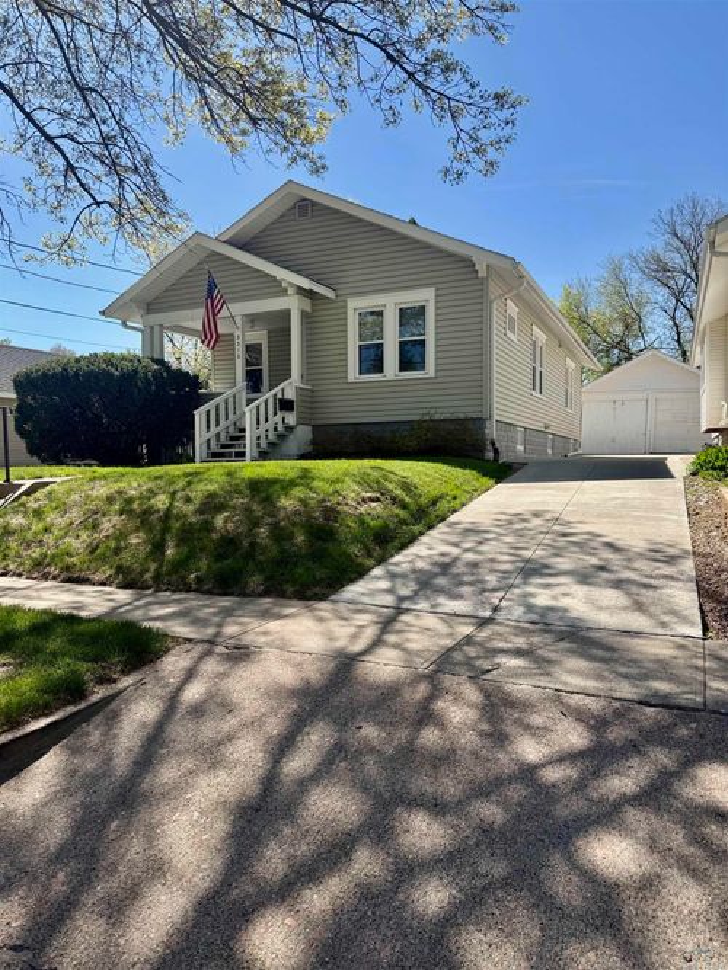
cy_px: 485
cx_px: 364
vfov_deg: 71.6
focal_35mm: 24
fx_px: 673
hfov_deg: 56.8
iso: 80
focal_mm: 6.76
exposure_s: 1/3021
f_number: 1.78
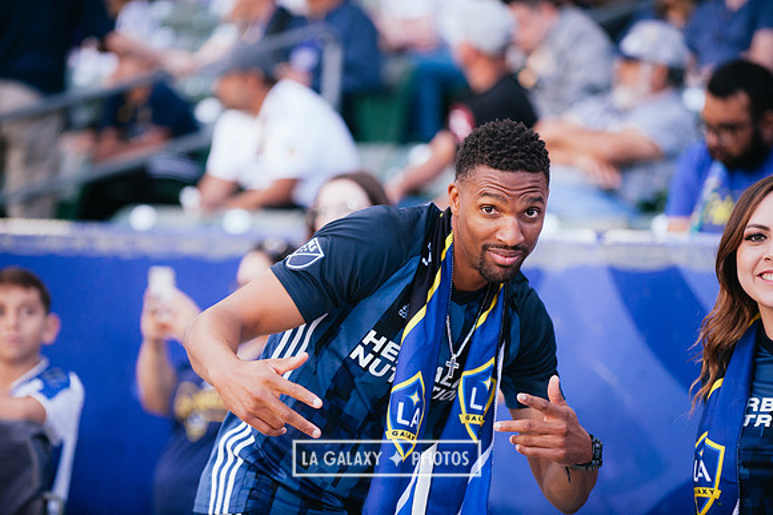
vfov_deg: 9.1
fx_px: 3219
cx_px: 386
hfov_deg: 13.7
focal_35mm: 150
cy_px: 258
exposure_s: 1/640
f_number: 2.8
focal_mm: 150
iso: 1600
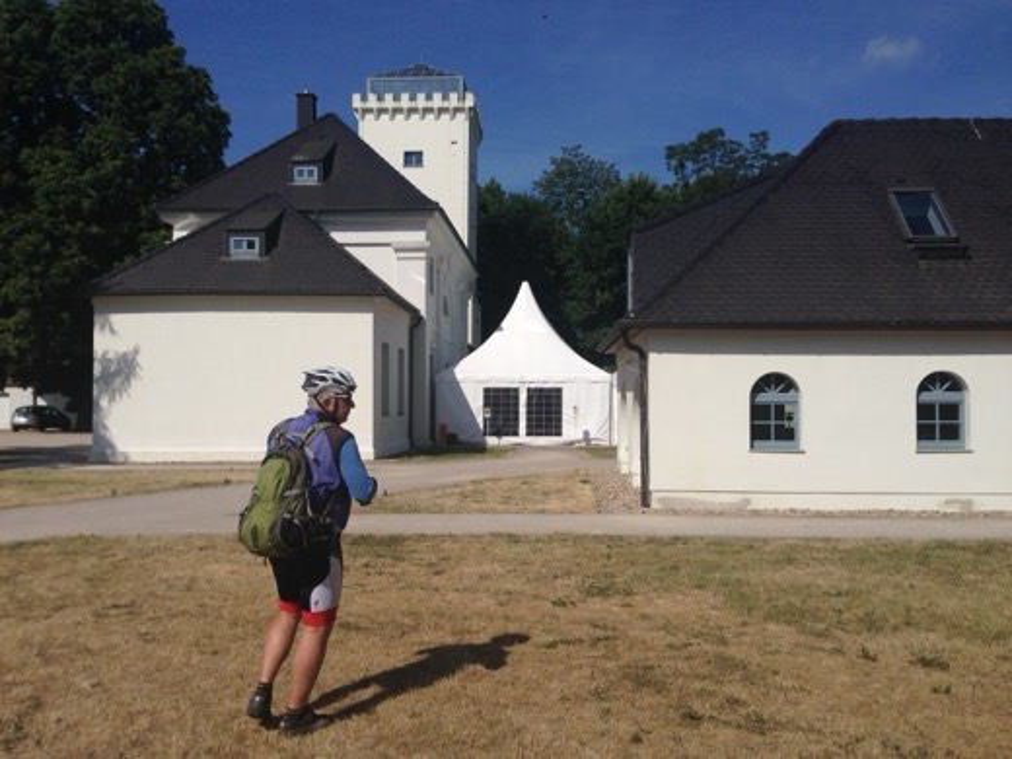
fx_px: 965
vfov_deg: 42.9
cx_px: 506
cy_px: 380
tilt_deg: +0.0
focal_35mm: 33
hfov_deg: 55.4
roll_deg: -0.4
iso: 50
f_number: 2.4
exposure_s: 1/4926
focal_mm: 4.12
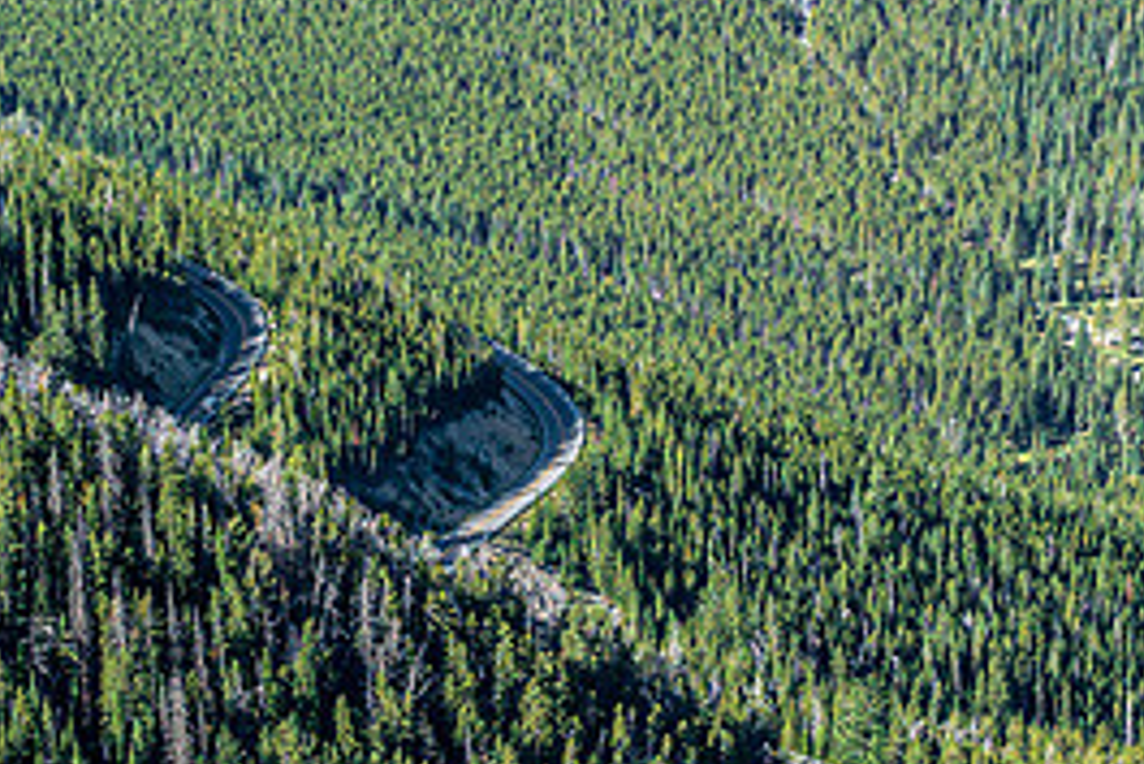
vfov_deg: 8.9
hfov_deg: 13.4
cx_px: 712
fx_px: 4864
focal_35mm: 153
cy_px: 693
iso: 400
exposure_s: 1/640
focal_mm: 70
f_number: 9
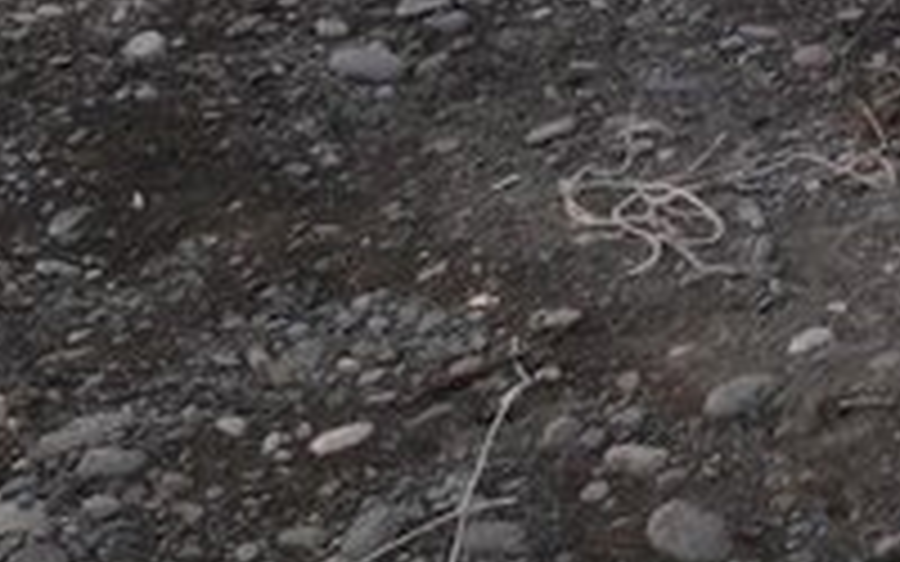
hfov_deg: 18.9
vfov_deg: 12.3
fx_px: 2404
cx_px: 1305
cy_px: -443
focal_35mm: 98
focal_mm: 3.7
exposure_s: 1/136
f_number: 1.9
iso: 40
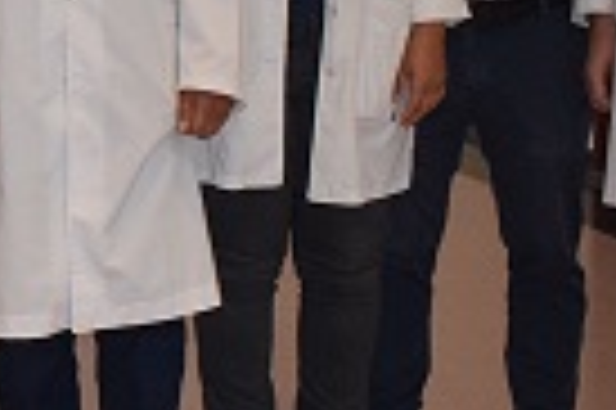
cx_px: -531
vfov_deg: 7.9
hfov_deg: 11.0
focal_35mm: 173
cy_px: -36
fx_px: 2952
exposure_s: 1/60
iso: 800
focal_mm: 21
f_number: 4
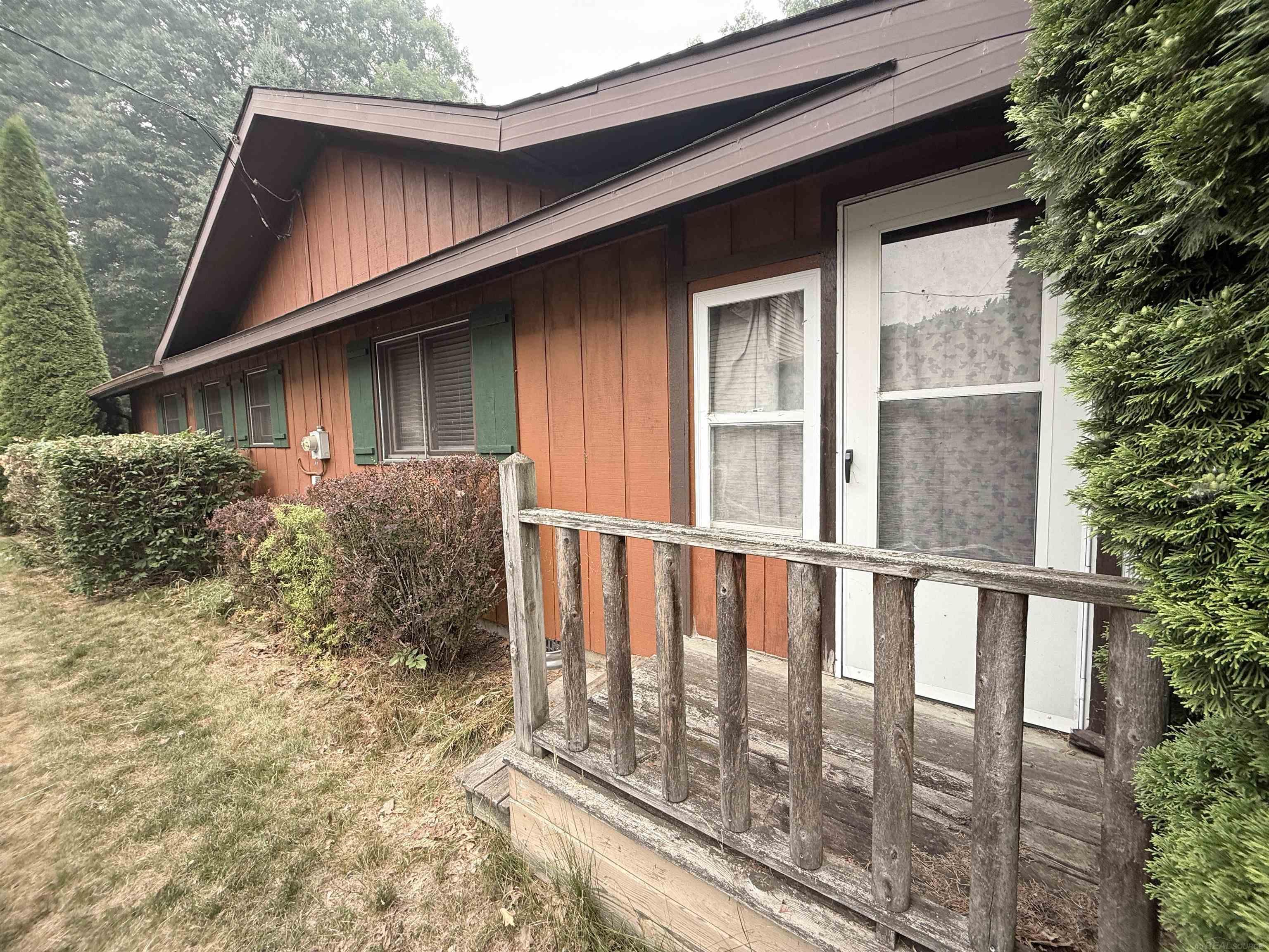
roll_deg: +1.6
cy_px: 476
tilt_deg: -3.5
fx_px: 513
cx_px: 634
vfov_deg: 85.7
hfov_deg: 102.1
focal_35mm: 14
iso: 50
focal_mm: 2.22
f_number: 2.2
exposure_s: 1/335
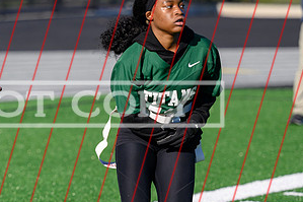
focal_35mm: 457
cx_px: 16
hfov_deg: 4.5
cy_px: 234
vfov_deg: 3.0
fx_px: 3844
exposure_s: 1/1250
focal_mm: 145
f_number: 2.8
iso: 90
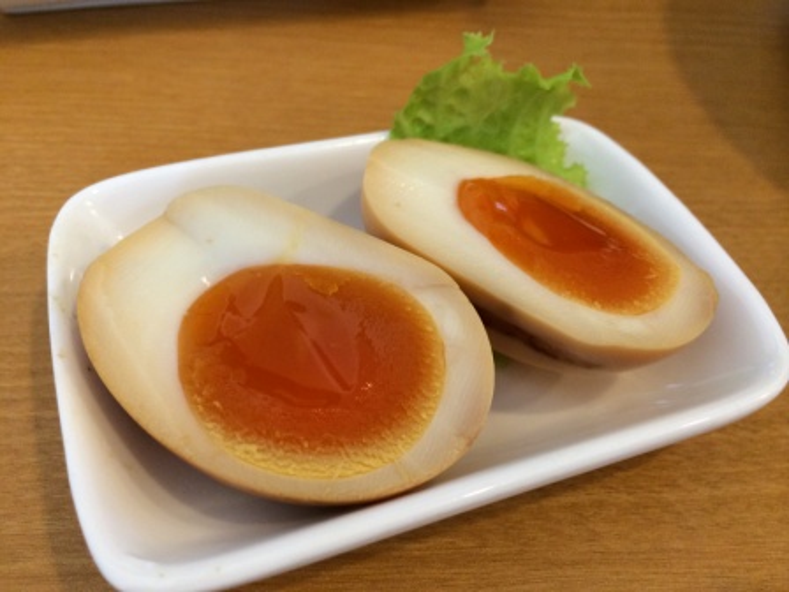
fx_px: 684
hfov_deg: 60.0
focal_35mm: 30
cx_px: 394
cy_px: 296
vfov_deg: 46.8
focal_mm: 4.12
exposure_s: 1/30
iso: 200
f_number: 2.2
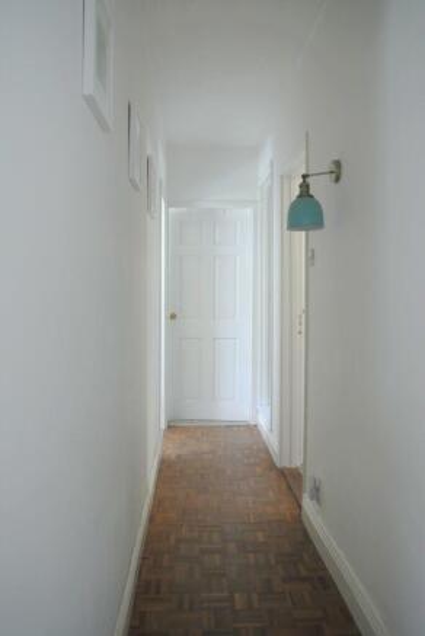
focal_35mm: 30
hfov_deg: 43.7
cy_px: 318
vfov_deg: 61.9
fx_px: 530
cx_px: 212
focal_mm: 11.4
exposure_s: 1/25
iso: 800
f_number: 3.5
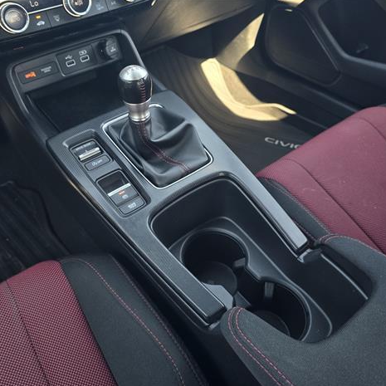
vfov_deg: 57.3
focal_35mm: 28
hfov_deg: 57.2
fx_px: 353
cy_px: 196
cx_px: 172
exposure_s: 1/120
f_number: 1.7
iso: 160
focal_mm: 6.3
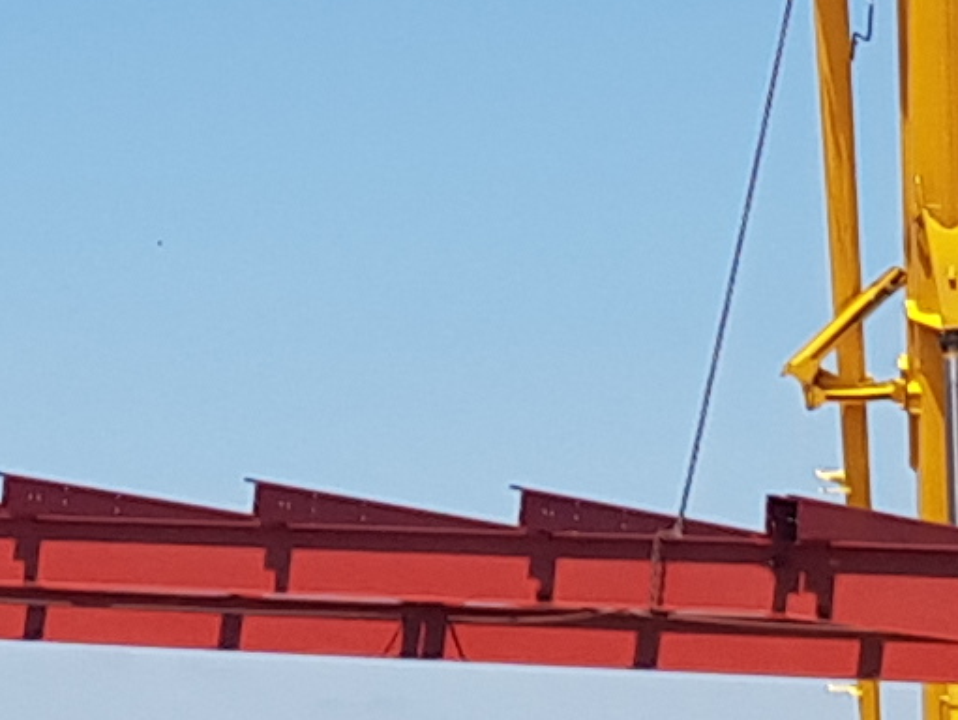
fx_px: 5677
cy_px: -253
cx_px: 142
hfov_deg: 9.6
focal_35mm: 205
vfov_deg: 7.2
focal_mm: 4.2
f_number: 1.7
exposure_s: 1/2600
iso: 40
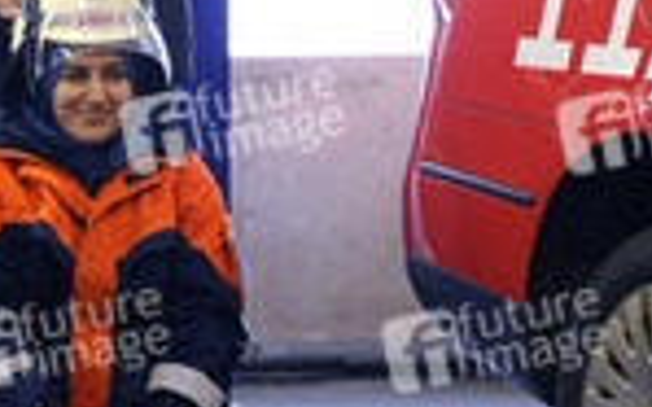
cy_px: 13
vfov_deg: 4.6
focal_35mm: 284
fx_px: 5045
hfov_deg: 7.3
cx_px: -324
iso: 2500
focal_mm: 92
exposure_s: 1/200
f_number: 2.8
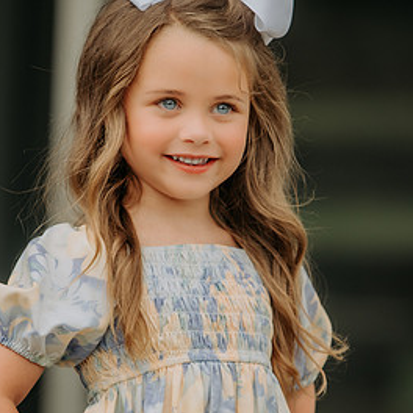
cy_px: 252
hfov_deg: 4.0
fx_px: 5872
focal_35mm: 435
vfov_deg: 4.0
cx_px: 205
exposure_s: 1/200
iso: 200
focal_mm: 200
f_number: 2.8
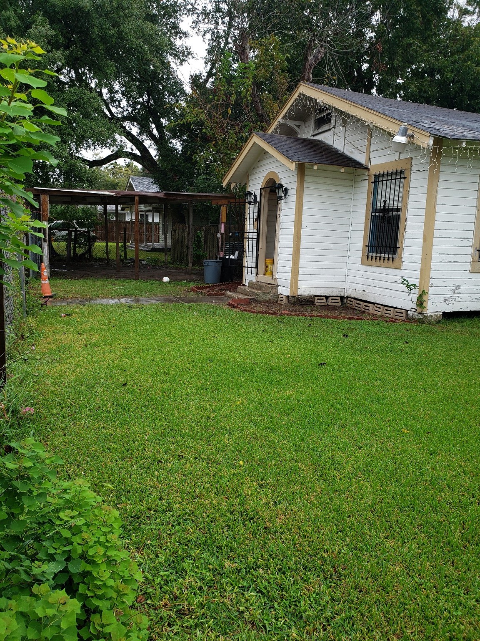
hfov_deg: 53.1
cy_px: 320
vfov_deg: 67.3
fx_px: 481
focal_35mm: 26
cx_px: 240
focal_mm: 4.3
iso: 50
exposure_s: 1/151
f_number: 2.4
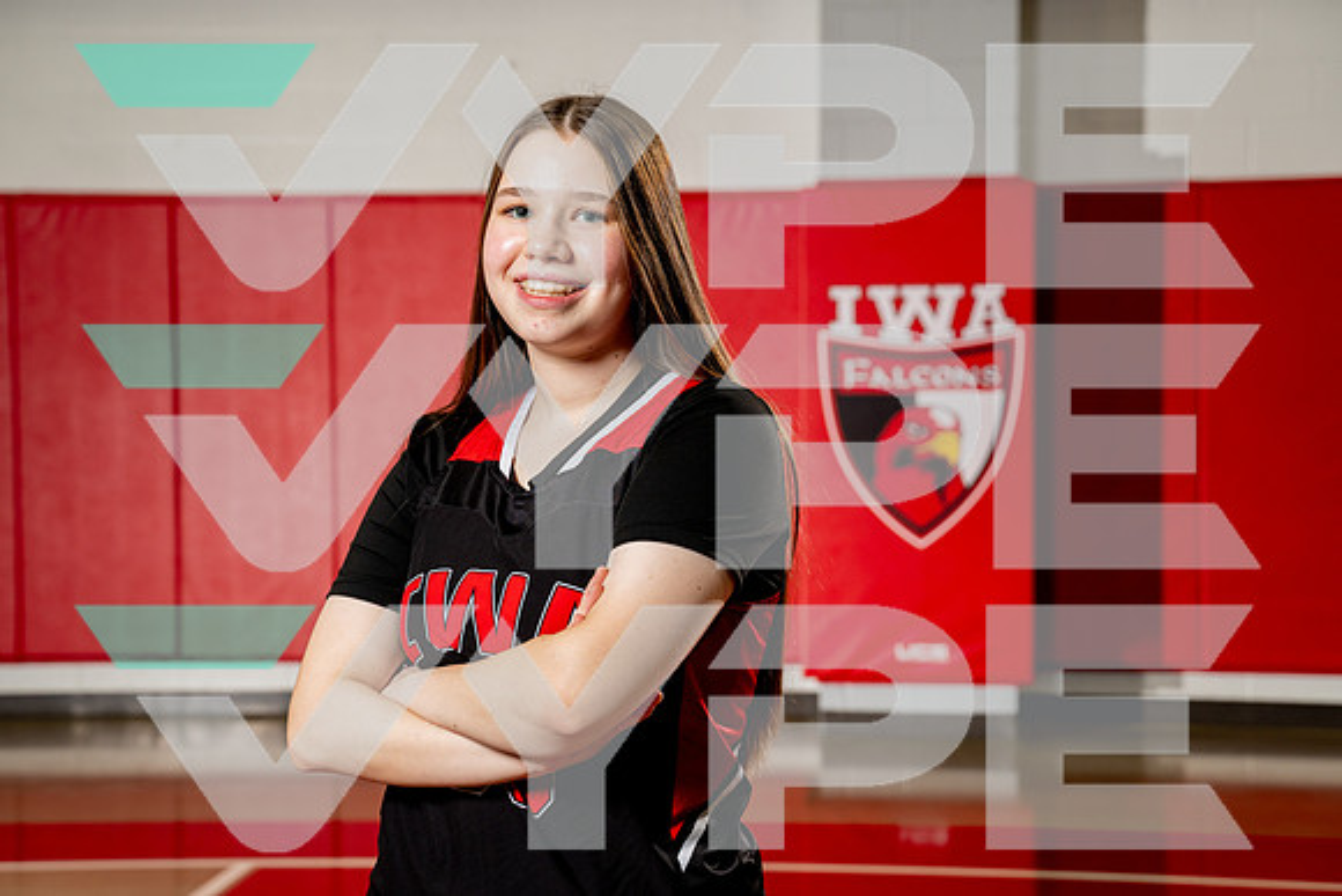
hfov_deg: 27.8
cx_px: 671
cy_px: 448
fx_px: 2710
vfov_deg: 18.8
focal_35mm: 73
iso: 400
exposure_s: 1/250
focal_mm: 70
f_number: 5.6
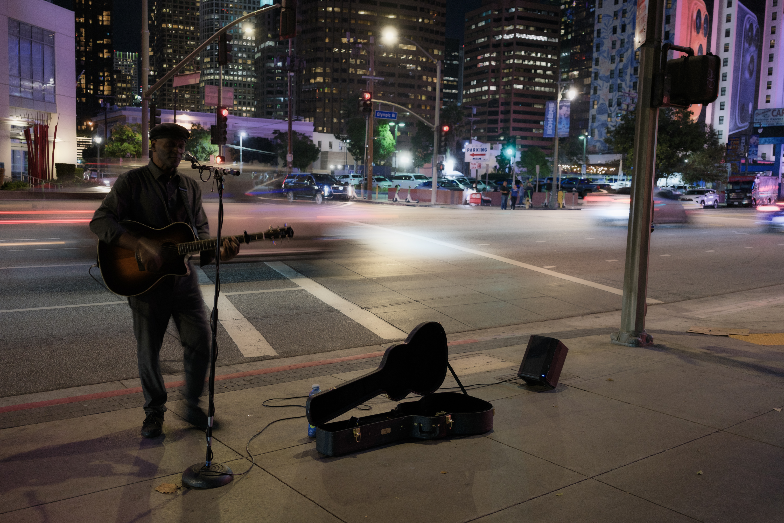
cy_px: 262
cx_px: 392
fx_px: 762
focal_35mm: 35
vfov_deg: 37.9
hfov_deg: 54.4
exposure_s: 1/5
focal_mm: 23
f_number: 2.8
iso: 500
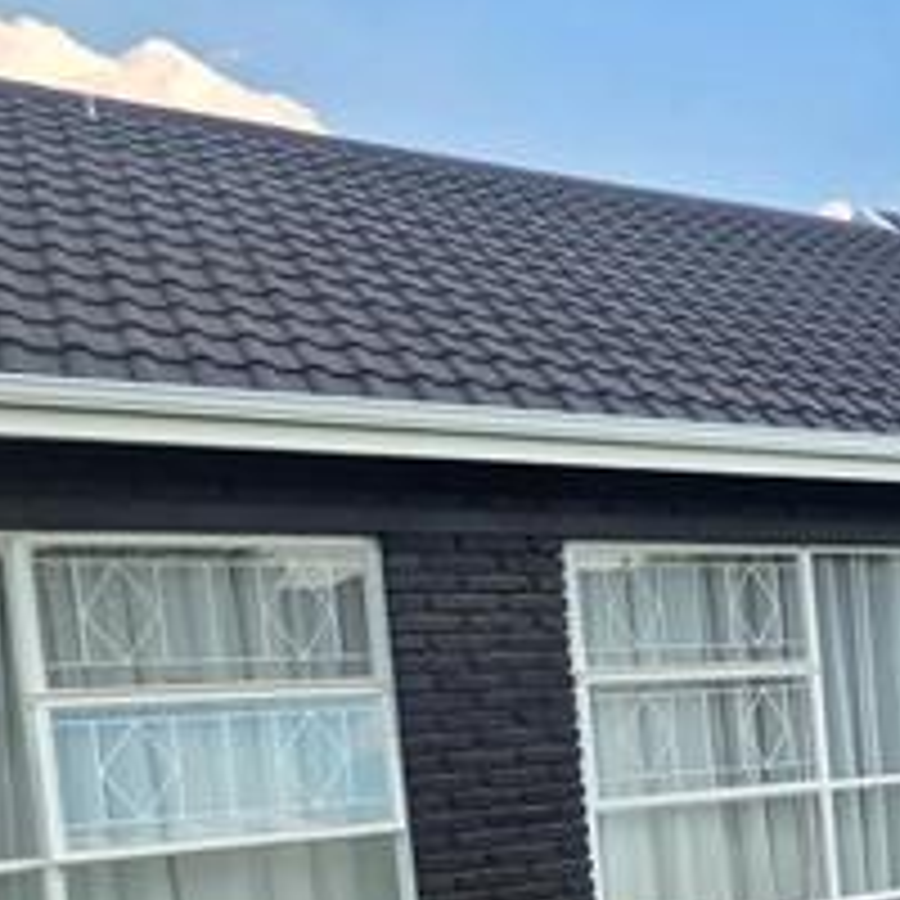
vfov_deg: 35.5
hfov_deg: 20.7
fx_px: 1353
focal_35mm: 46
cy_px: 729
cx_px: 1714
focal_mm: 2.2
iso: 40
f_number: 1.9
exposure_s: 1/924
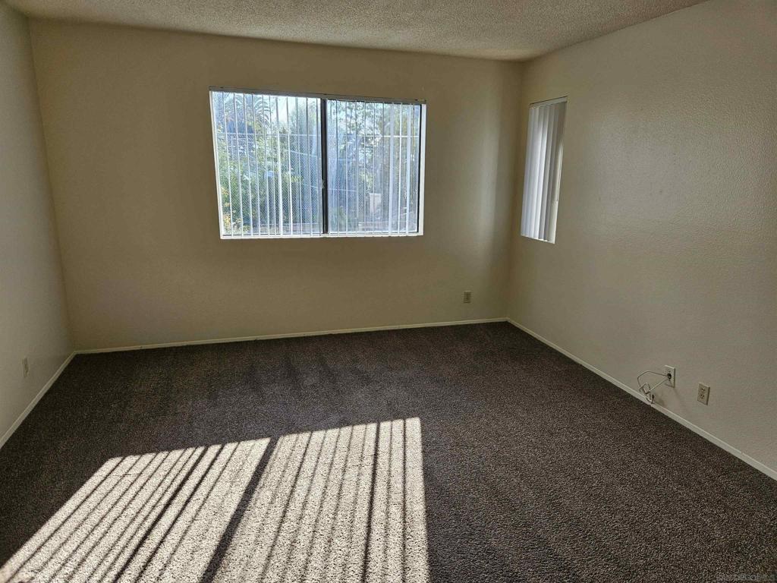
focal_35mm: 23
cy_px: 292
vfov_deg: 58.9
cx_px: 388
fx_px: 516
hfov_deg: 73.9
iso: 50
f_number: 1.8
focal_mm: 5.4
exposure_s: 1/373
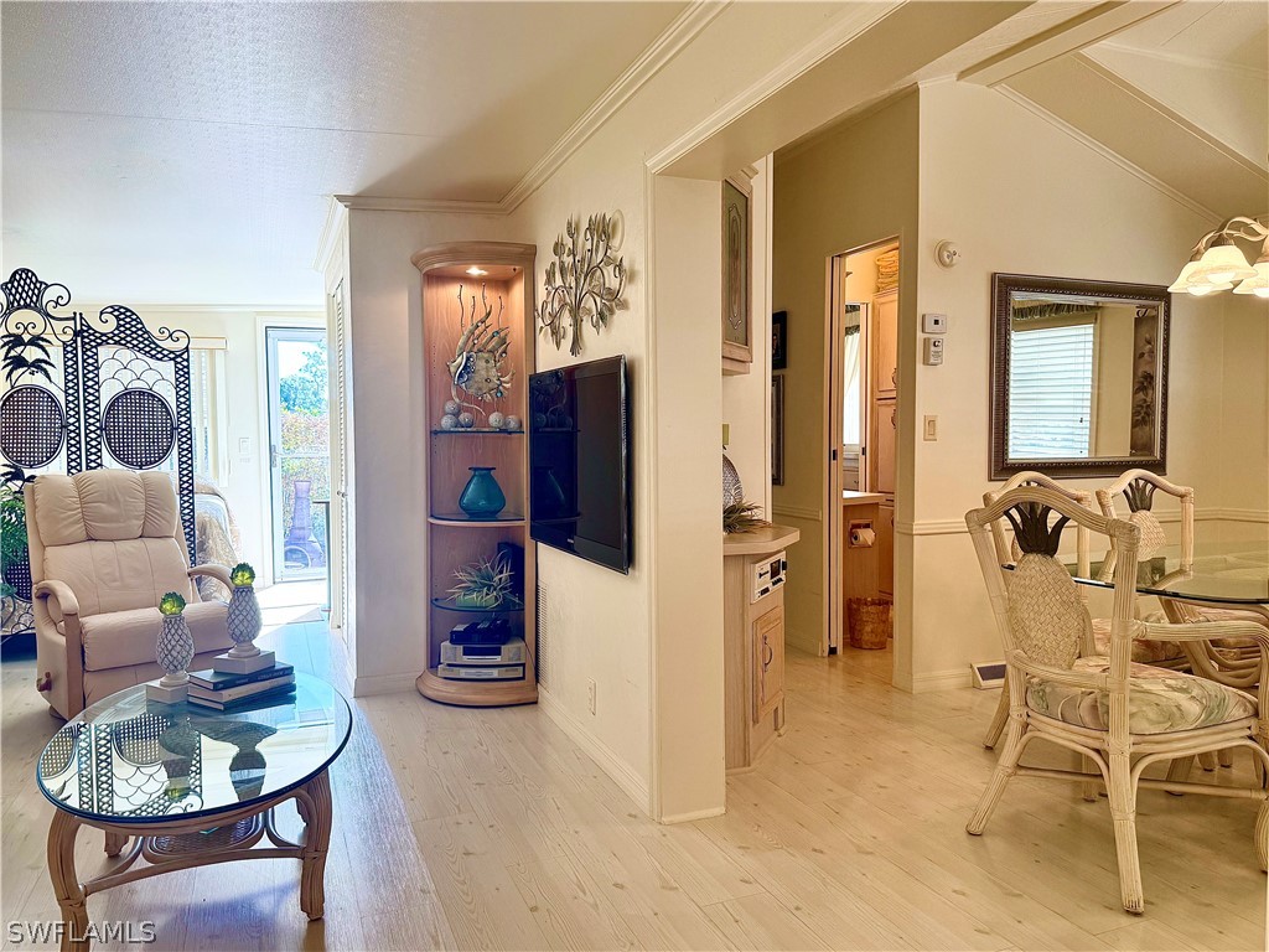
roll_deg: +0.8
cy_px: 476
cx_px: 634
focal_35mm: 24
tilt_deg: -2.2
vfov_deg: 56.8
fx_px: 880
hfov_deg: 71.6
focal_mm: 6.76
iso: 100
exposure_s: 1/246
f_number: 1.78
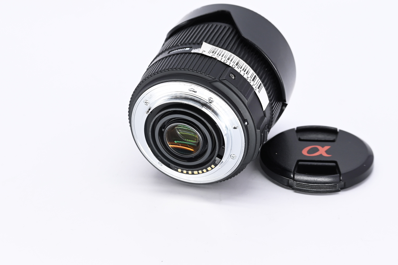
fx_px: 895
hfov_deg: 25.1
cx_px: 199
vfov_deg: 16.9
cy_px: 132
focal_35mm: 81
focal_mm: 54
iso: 500
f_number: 9
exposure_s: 1/160
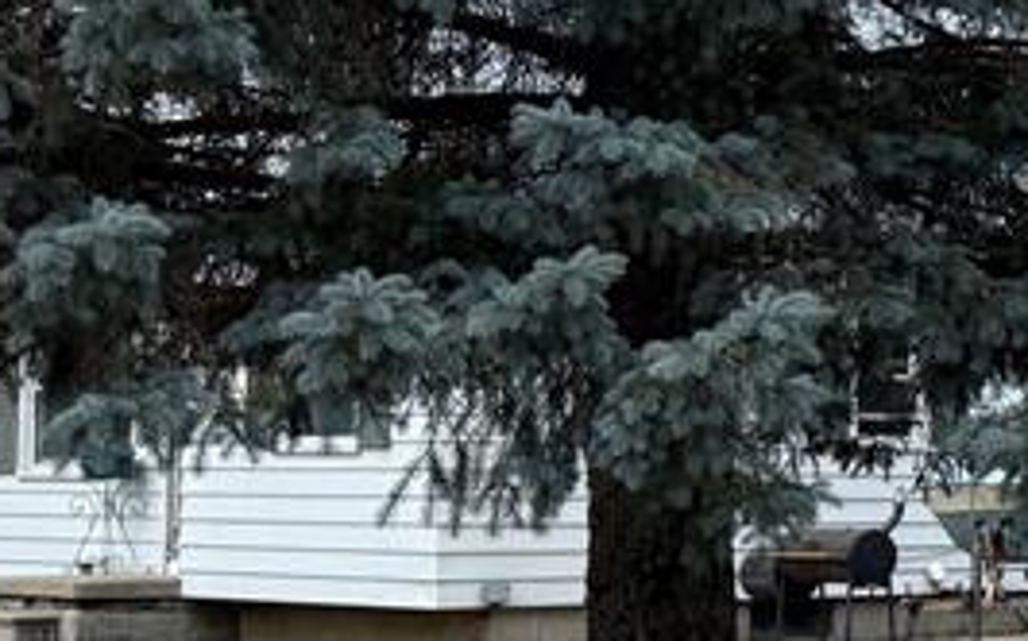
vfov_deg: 13.3
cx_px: 1805
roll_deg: -0.9
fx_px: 2744
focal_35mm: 98
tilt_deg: +2.6
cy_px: 425
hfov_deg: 17.5
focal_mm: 6.76
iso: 100
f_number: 1.78
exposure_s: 1/3425
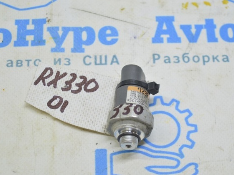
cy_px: 88
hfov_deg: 21.6
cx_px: 124
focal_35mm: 91
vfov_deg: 16.3
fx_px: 612
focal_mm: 55
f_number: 5.6
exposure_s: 1/20
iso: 400
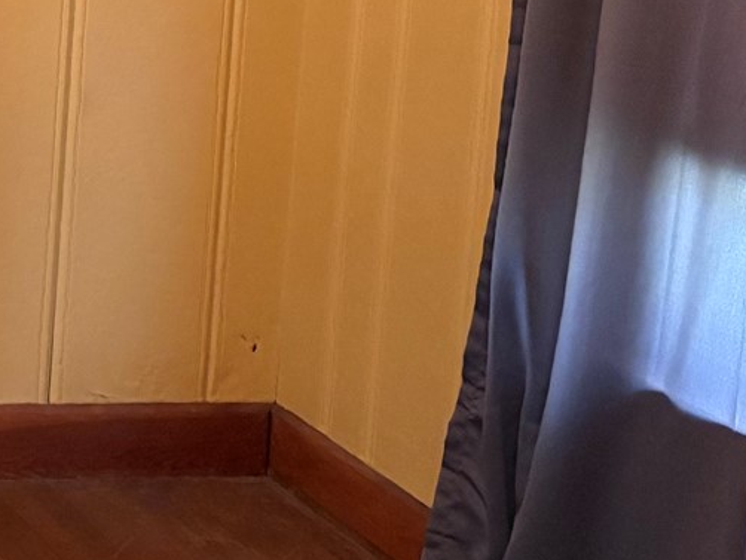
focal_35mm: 106
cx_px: -722
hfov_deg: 15.2
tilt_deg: -7.5
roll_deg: -1.1
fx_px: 2285
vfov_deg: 13.7
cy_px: -40
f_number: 1.6
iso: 640
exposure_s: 1/40
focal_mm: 5.96
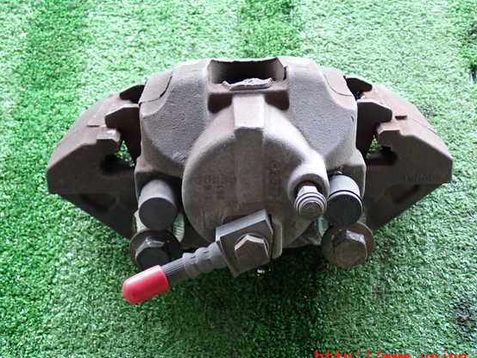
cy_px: 175
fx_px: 703
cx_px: 251
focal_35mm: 51
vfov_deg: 28.6
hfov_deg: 37.5
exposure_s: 1/50
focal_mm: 8.4
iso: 400
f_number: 3.1
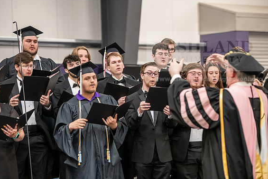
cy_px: 89
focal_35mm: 115
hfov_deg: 17.8
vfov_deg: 11.9
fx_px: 856
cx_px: 132
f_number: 3.2
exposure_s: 1/200
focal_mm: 112
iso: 3200
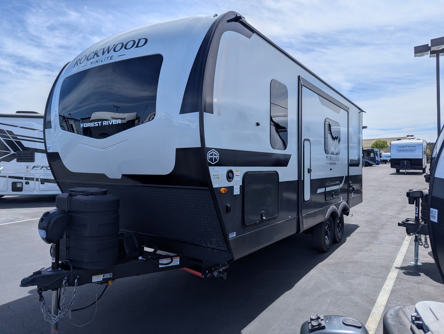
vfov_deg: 56.9
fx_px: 308
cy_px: 167
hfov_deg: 71.5
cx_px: 222
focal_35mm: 24
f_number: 1.85
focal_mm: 6.81
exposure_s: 1/2571
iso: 46
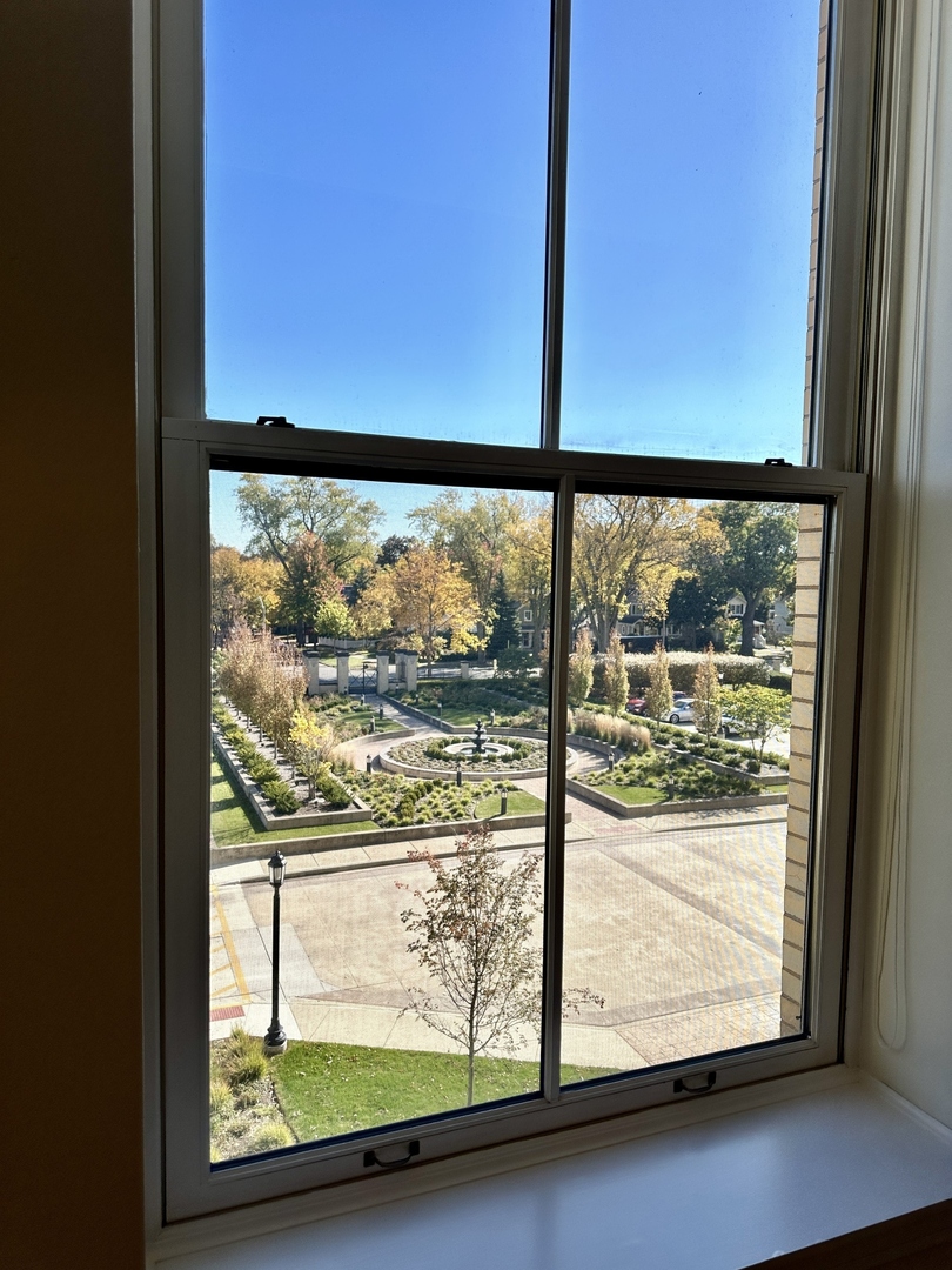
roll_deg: -1.6
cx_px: 476
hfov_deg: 56.8
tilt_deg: -3.1
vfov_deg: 71.6
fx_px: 880
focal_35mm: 24
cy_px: 635
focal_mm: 6.86
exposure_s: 1/2469
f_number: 1.78
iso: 80
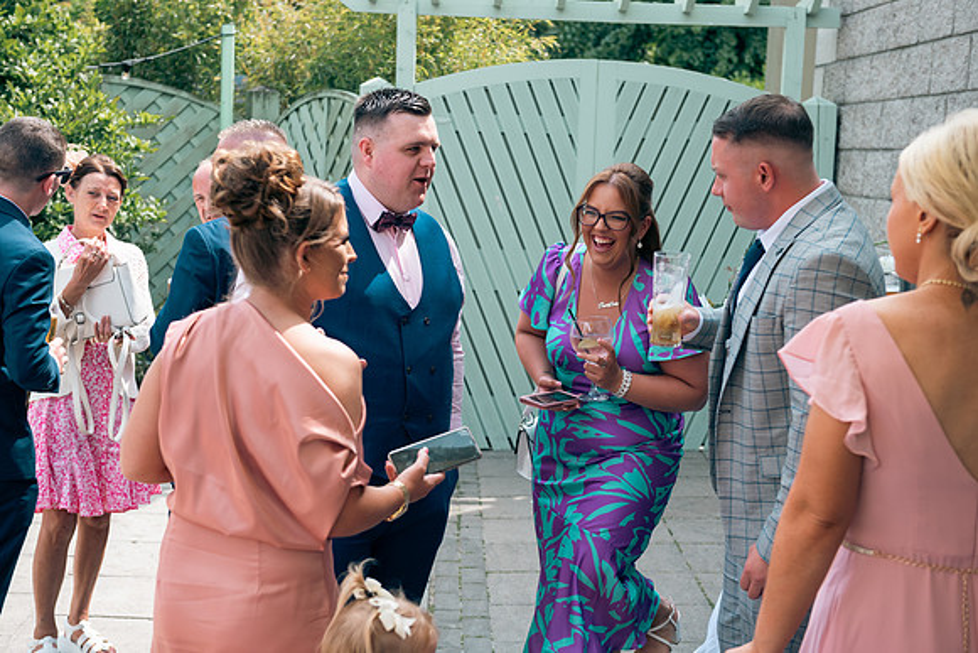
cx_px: 489
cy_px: 326
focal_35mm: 56
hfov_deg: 35.6
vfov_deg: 24.2
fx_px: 1522
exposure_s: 1/200
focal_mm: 56
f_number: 5
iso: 100
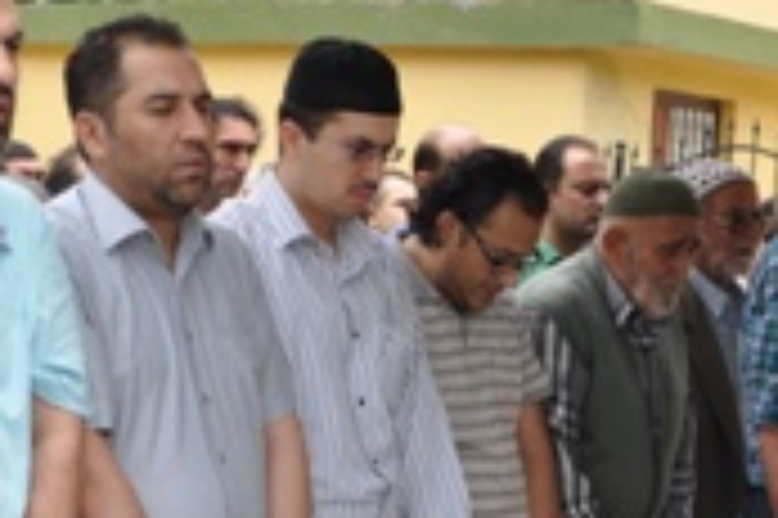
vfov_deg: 14.4
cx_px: 490
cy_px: 554
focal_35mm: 93
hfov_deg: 21.9
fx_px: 2008
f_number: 6.3
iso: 200
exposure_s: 1/200
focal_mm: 24
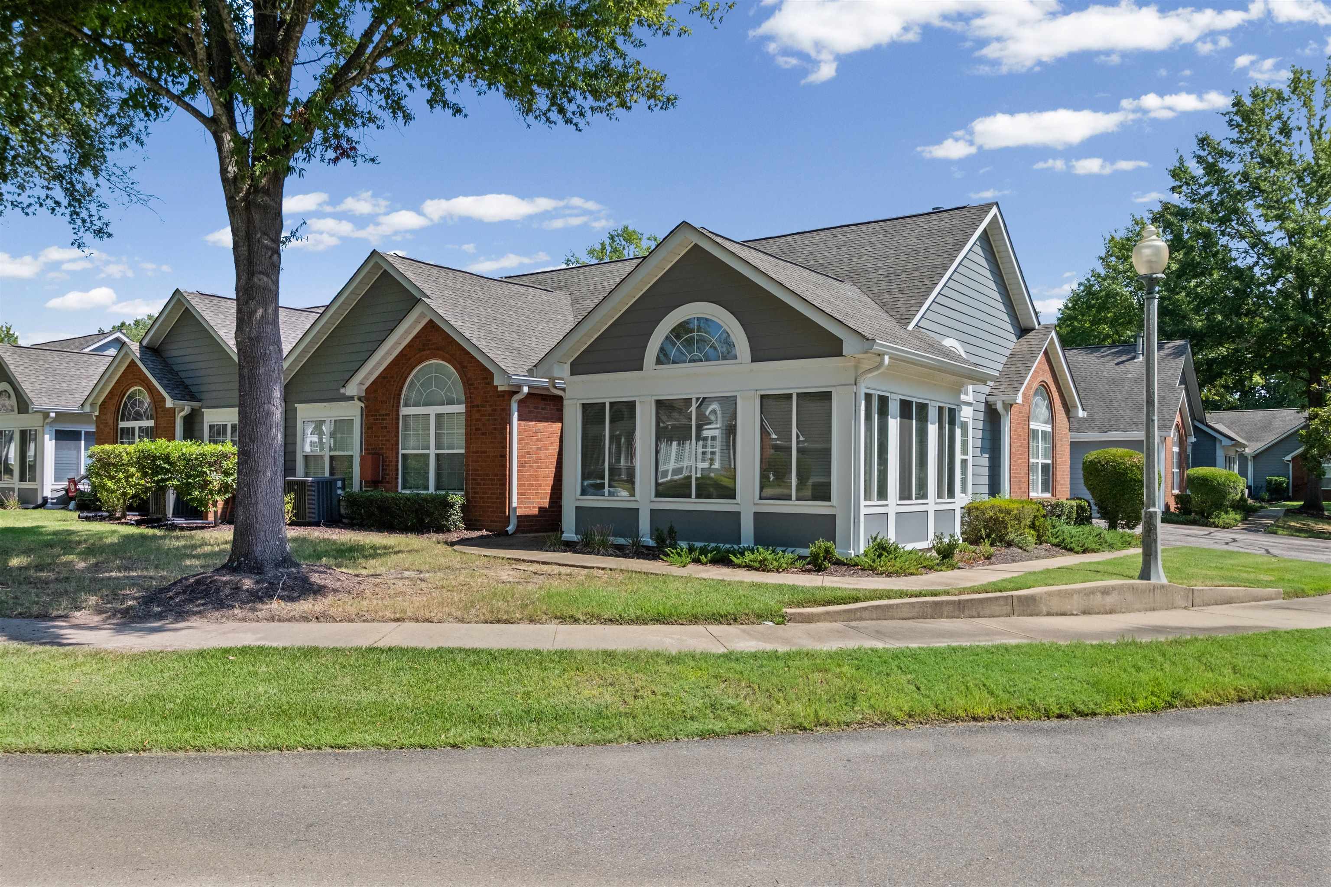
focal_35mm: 26
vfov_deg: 49.5
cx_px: 666
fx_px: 961
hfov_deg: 69.4
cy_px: 444
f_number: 5.6
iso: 400
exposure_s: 1/1100
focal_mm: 17.4
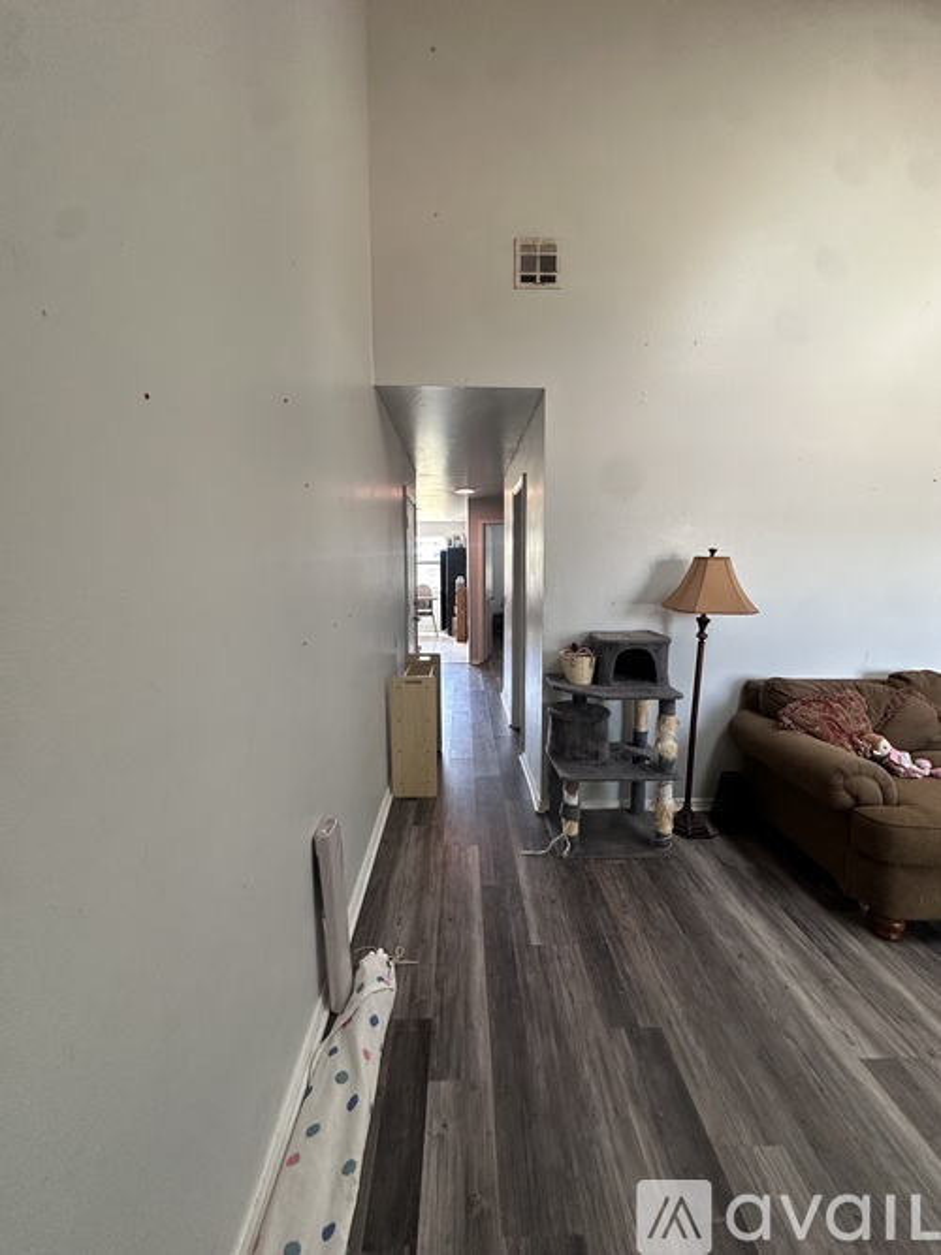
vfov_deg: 102.1
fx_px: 508
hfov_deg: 85.7
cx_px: 470
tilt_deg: -4.8
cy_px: 628
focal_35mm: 14
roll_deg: -0.5
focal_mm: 2.22
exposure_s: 1/120
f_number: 2.2
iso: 250
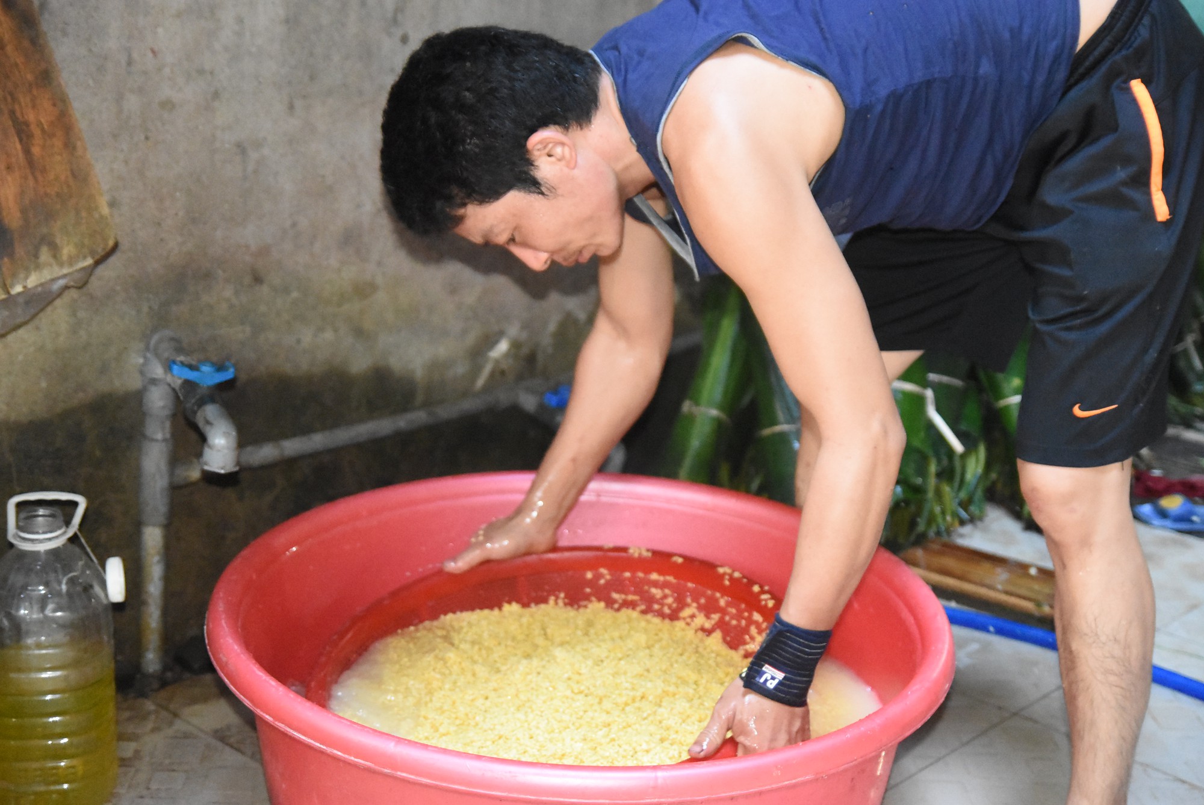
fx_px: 2109
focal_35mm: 63
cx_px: 602
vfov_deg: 21.6
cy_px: 402
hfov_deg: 31.9
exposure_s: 1/250
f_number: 2.8
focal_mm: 42
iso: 8000
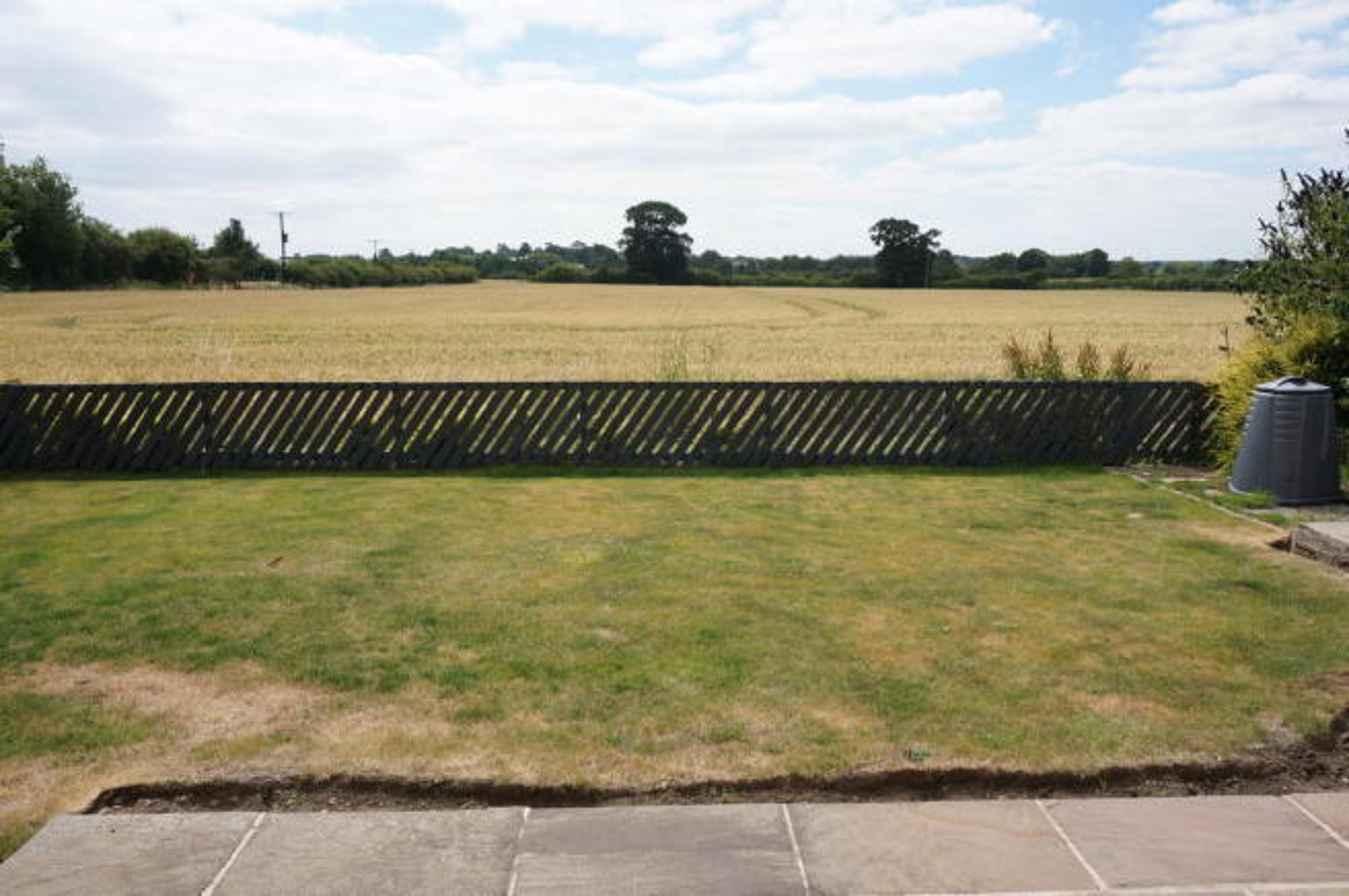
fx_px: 1123
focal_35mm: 30
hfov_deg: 62.0
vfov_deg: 43.5
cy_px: 448
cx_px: 674
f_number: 9
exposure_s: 1/160
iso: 100
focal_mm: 20
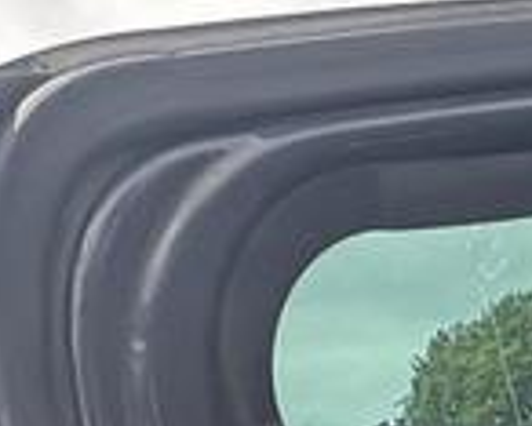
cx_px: 729
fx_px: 1323
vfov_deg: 13.8
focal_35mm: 84
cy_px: 987
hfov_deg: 20.4
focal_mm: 2.22
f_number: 2.2
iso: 64
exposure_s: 1/216
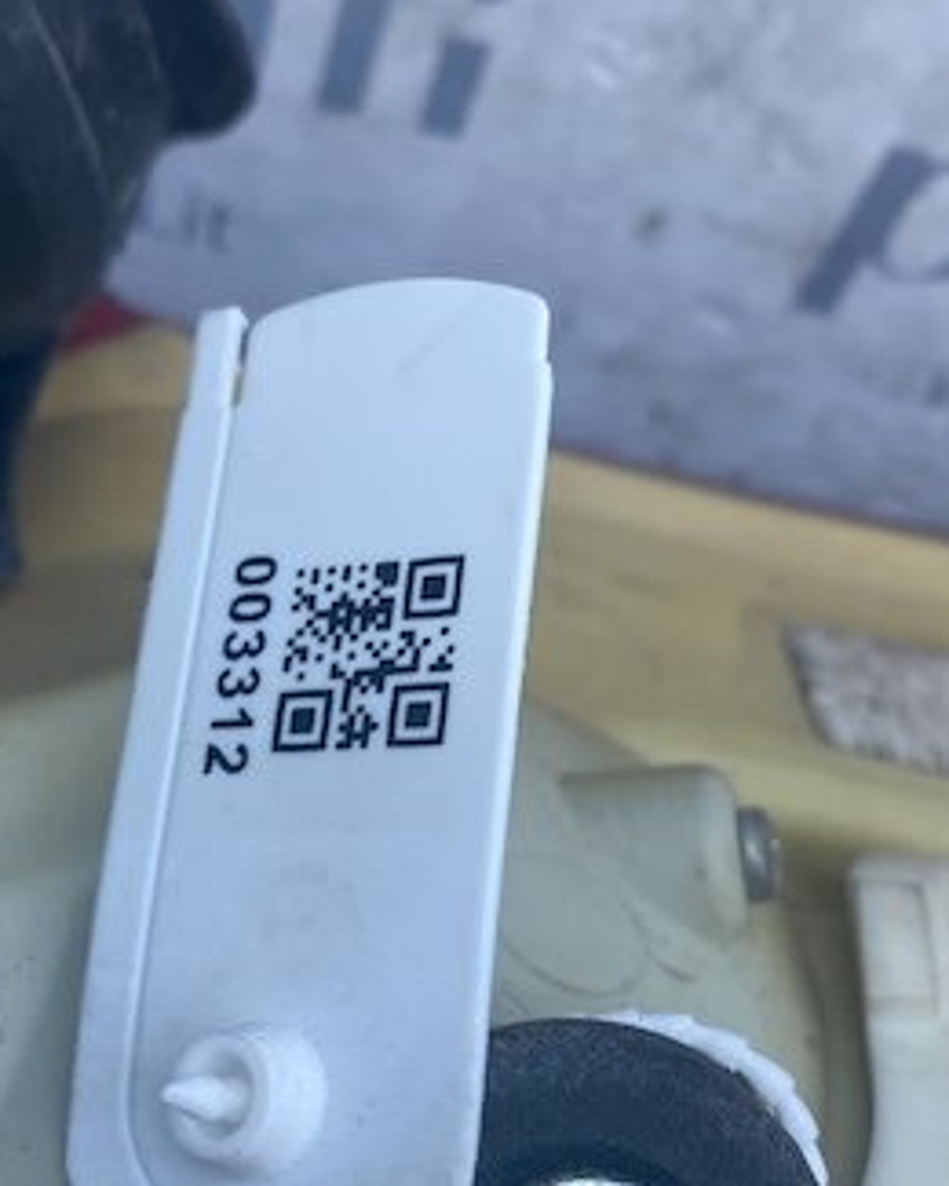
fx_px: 1755
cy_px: 723
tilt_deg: -53.8
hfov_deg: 30.2
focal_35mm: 50
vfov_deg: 37.2
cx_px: 445
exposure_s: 1/724
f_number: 1.8
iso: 32
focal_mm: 4.25
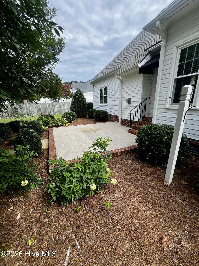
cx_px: 100
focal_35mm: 13
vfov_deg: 106.2
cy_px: 133
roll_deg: +0.7
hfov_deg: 89.9
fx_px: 100
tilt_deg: -14.5
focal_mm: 1.57
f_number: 1.8
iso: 32
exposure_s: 1/834
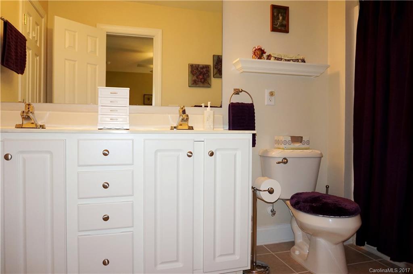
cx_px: 206
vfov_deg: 50.3
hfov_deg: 70.5
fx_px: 292
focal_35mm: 26
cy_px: 137
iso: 800
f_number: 3.5
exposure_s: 1/160
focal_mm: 17
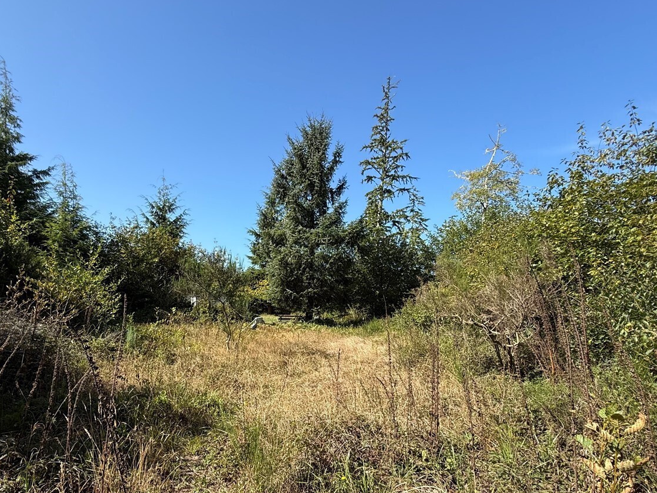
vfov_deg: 64.9
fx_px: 380
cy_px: 312
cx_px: 277
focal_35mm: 20
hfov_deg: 81.2
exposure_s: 1/928
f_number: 2.2
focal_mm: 2.22
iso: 50
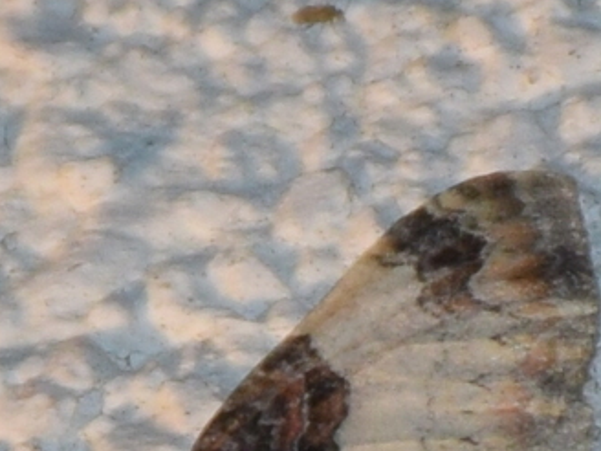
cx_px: 516
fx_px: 10244
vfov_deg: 2.5
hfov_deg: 3.4
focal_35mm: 590
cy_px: 477
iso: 320
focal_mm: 140
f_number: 5.6
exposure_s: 1/100
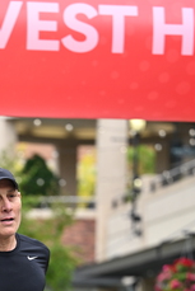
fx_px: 1793
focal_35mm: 221
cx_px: 7
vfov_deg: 9.2
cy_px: 309
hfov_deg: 6.2
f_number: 2.8
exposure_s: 1/2000
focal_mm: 92
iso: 640
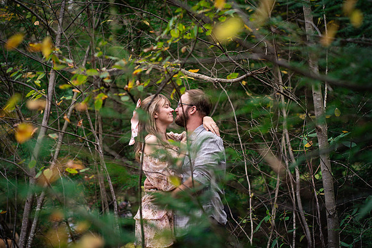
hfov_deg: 23.9
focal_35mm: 85
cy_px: 124
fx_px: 878
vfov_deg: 16.1
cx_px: 186
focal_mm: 85
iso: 1000
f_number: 2.8
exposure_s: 1/1000
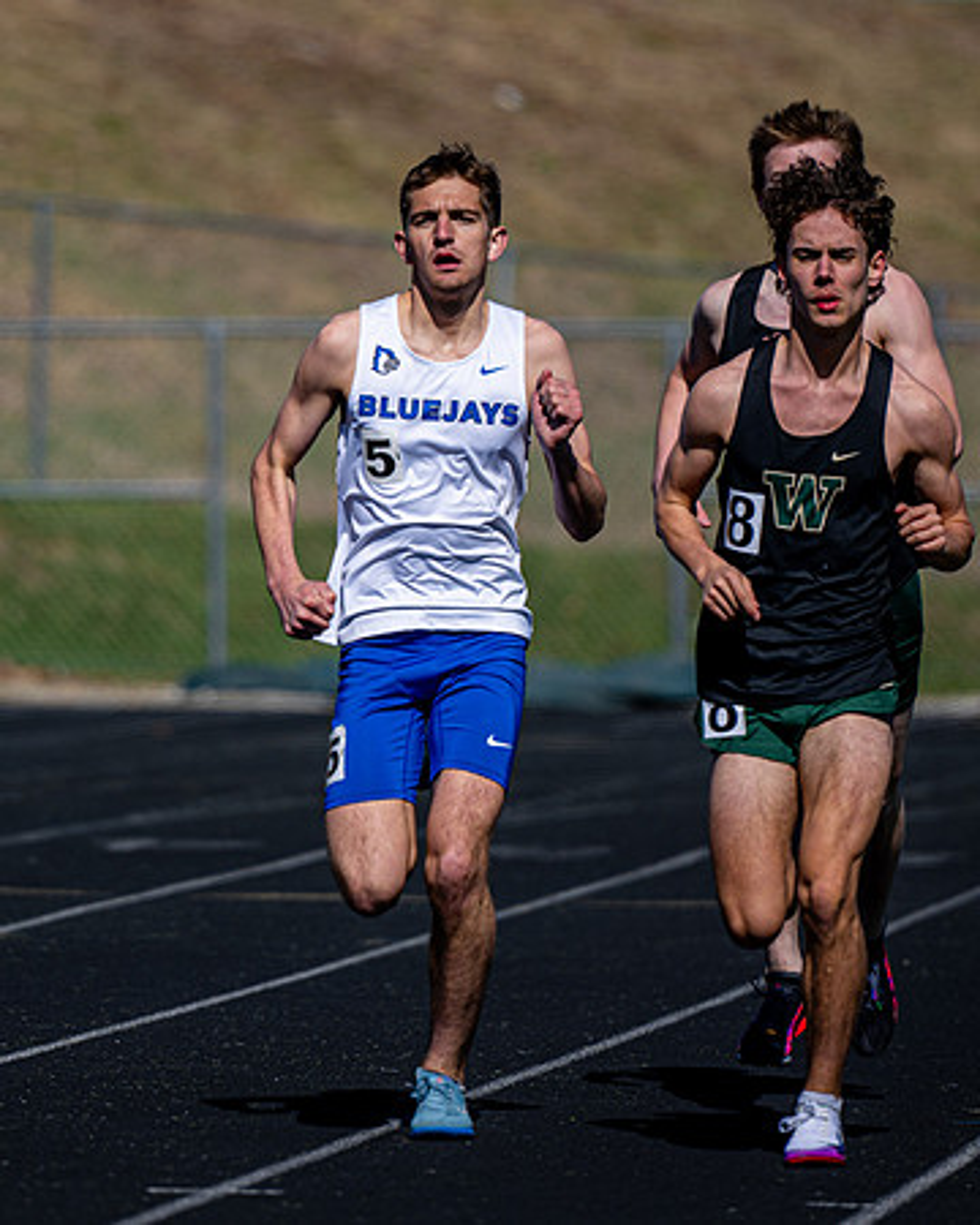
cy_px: 598
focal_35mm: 381
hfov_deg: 4.1
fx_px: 13796
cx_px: 250
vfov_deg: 5.1
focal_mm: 200
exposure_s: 1/3200
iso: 100
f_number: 2.8
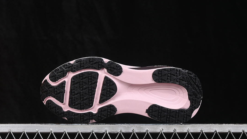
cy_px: 72
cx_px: 123
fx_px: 517
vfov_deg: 15.3
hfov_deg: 26.9
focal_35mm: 79
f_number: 7.1
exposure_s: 1/60
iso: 160
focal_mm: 50
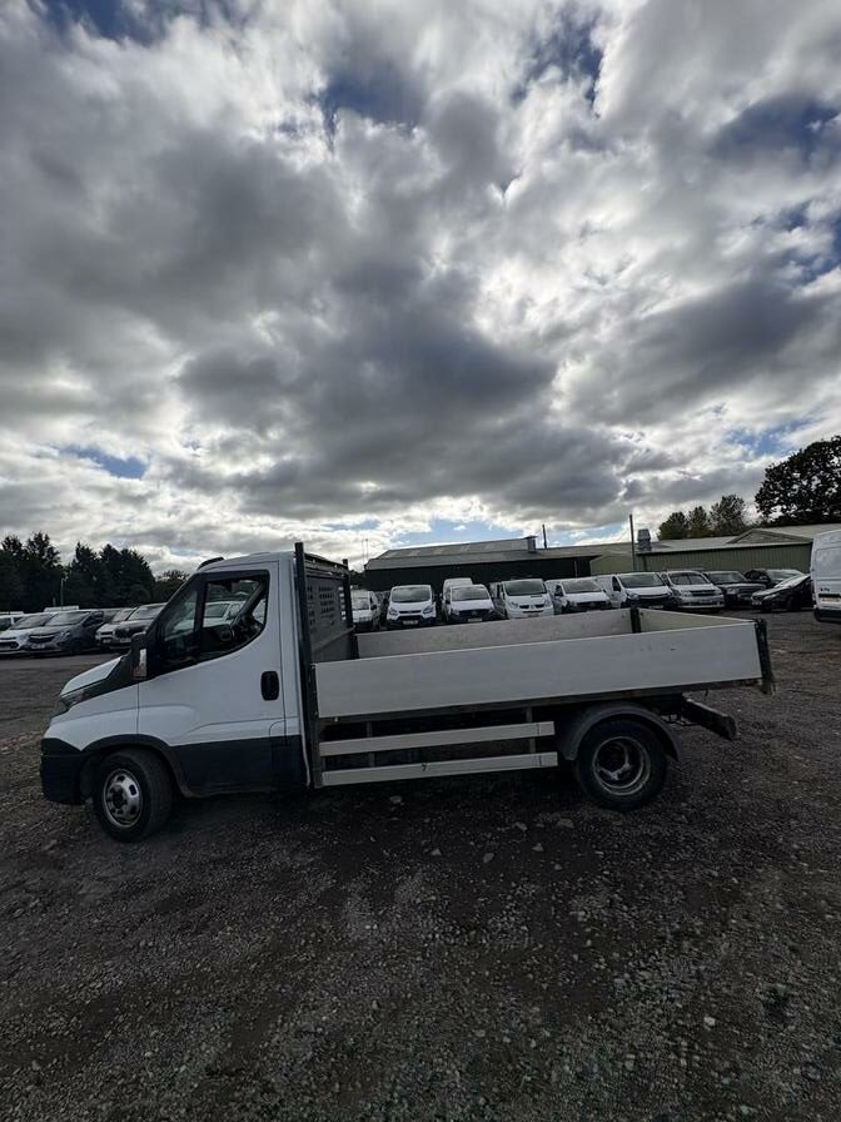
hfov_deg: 85.7
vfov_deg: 102.1
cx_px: 420
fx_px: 454
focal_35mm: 14
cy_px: 561
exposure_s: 1/2674
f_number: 2.2
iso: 40
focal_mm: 2.22
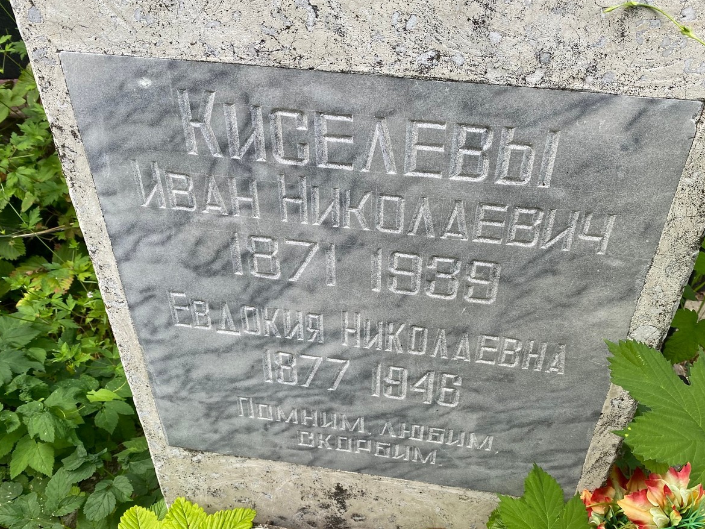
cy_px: 278
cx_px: 381
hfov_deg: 56.7
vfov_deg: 44.2
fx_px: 652
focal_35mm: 32
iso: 32
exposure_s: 1/418
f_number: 1.8
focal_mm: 4.25
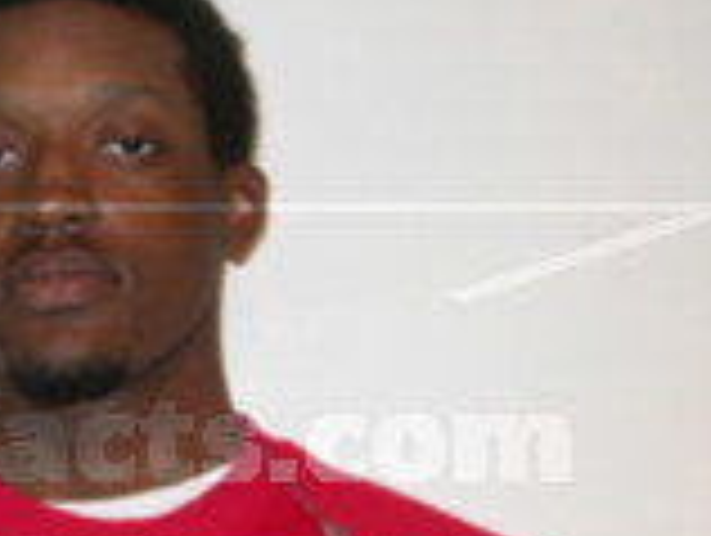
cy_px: 430
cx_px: 56
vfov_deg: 11.0
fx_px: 2777
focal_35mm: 135
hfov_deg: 14.4
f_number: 3.1
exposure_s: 1/60.3
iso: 100
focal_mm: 12.9
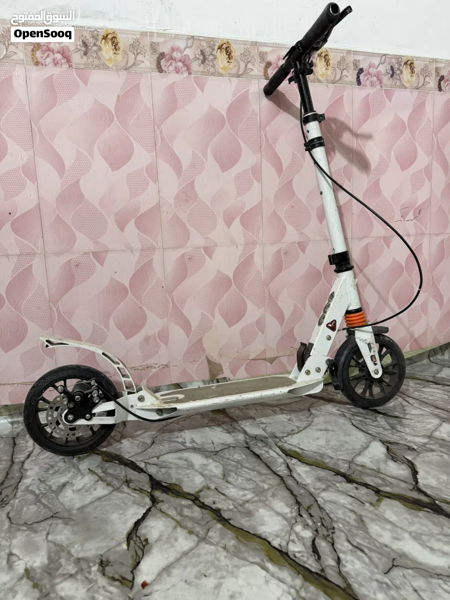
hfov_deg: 56.8
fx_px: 416
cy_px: 300
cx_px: 225
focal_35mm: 24
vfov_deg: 71.6
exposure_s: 1/60
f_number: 1.78
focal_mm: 6.76
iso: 250
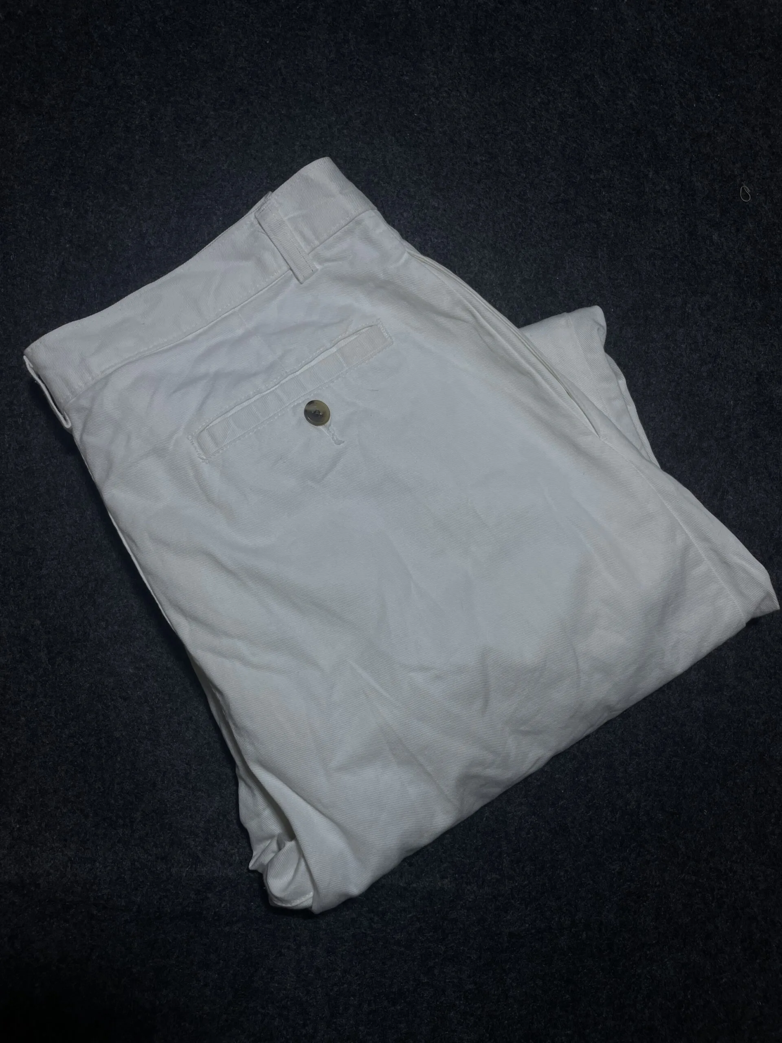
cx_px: 391
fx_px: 783
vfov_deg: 67.3
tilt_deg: -55.5
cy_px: 522
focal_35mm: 26
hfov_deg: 53.1
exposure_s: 1/425
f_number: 1.6
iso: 32
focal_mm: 4.2
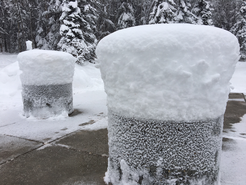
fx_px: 206
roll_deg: +0.6
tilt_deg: -6.8
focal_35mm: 29
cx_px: 123
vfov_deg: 48.2
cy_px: 92
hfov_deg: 61.7
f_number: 2.2
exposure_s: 1/121
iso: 25
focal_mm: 4.15
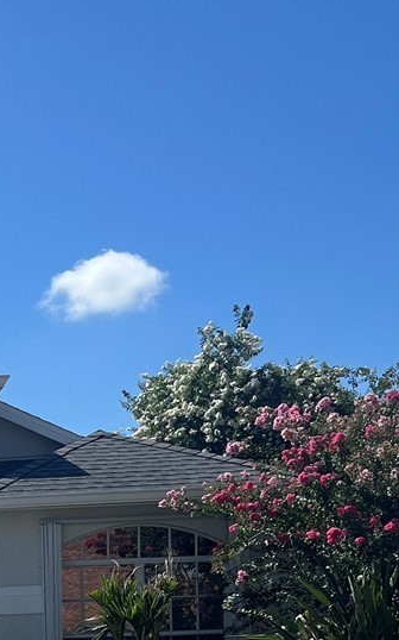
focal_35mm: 82
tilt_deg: -1.9
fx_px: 1427
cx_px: -302
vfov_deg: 23.3
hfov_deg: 14.2
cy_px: 746
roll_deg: +1.3
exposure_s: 1/4854
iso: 50
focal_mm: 5.1
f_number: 1.6
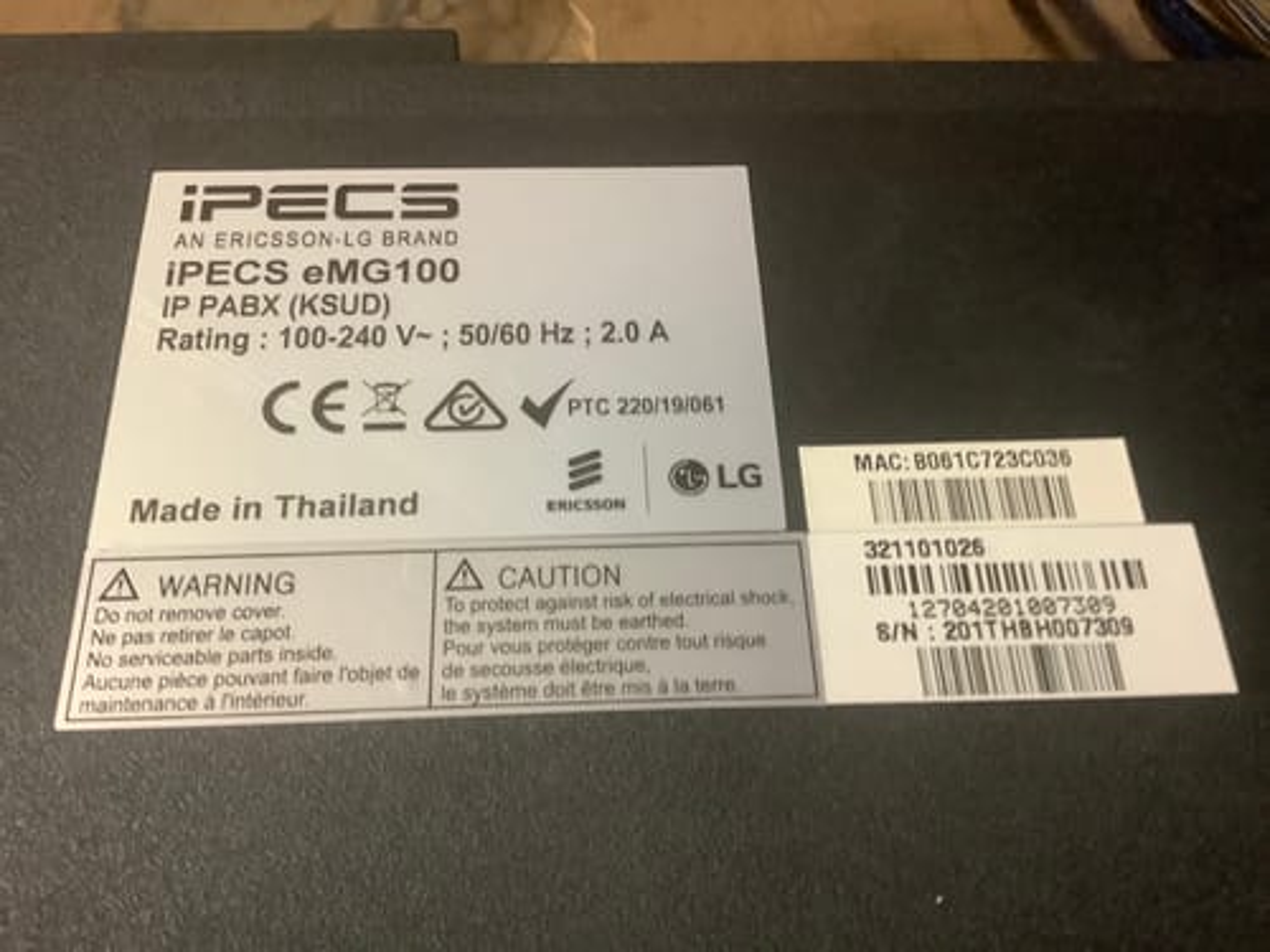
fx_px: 1137
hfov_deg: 58.4
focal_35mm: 31
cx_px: 635
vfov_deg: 45.4
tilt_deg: -65.1
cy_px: 476
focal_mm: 3.3
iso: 400
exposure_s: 1/33
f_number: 2.4
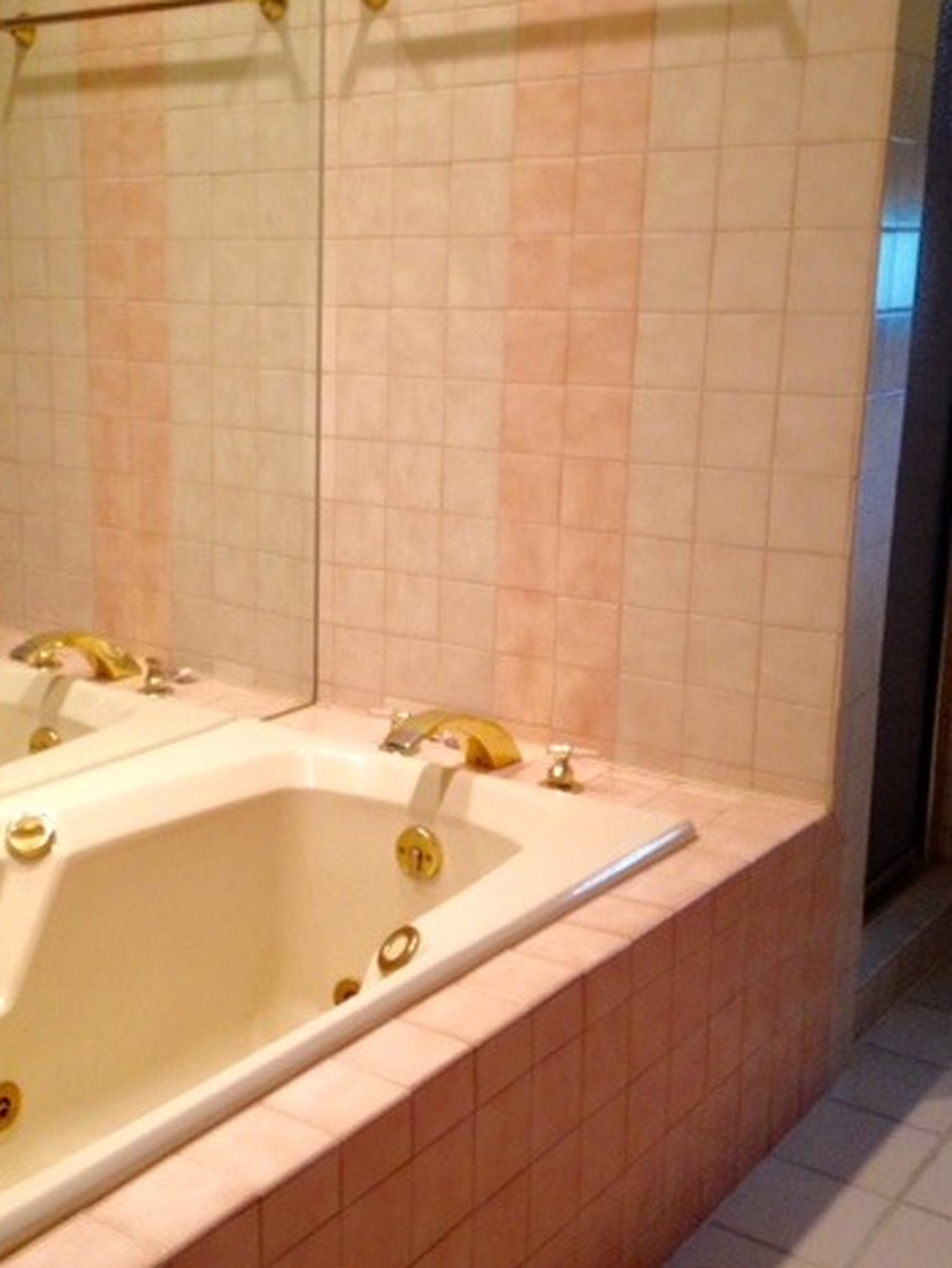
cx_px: 306
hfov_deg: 31.9
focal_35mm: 45
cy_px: 625
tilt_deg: -12.2
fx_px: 1649
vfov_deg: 42.1
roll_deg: -1.9
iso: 100
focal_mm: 4.12
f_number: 2.4
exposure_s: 1/20
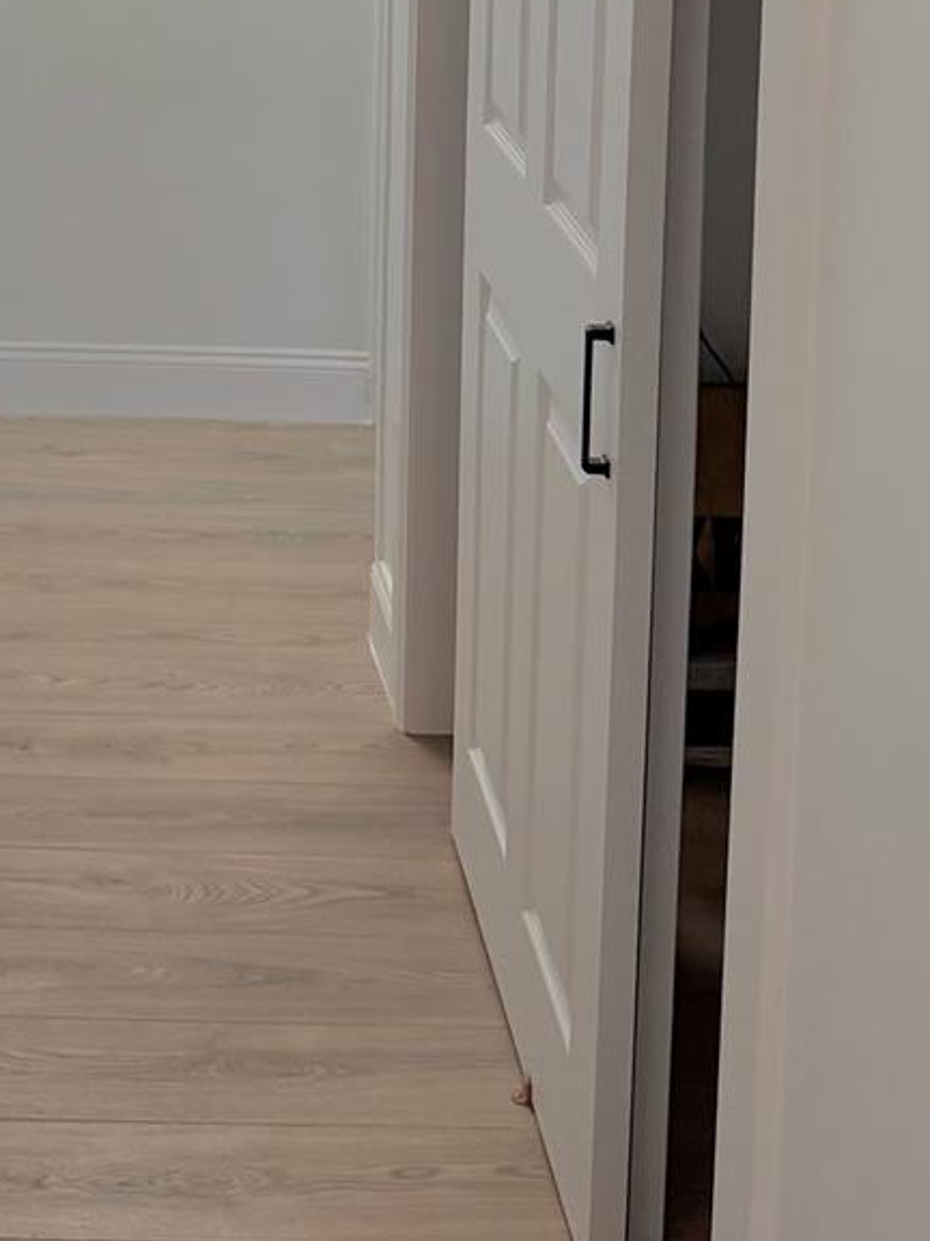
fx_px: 2293
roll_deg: +1.3
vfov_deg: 27.6
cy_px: -131
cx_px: 28
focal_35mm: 64
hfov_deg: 22.2
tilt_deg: -6.1
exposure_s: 1/120
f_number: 1.78
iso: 160
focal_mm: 6.76
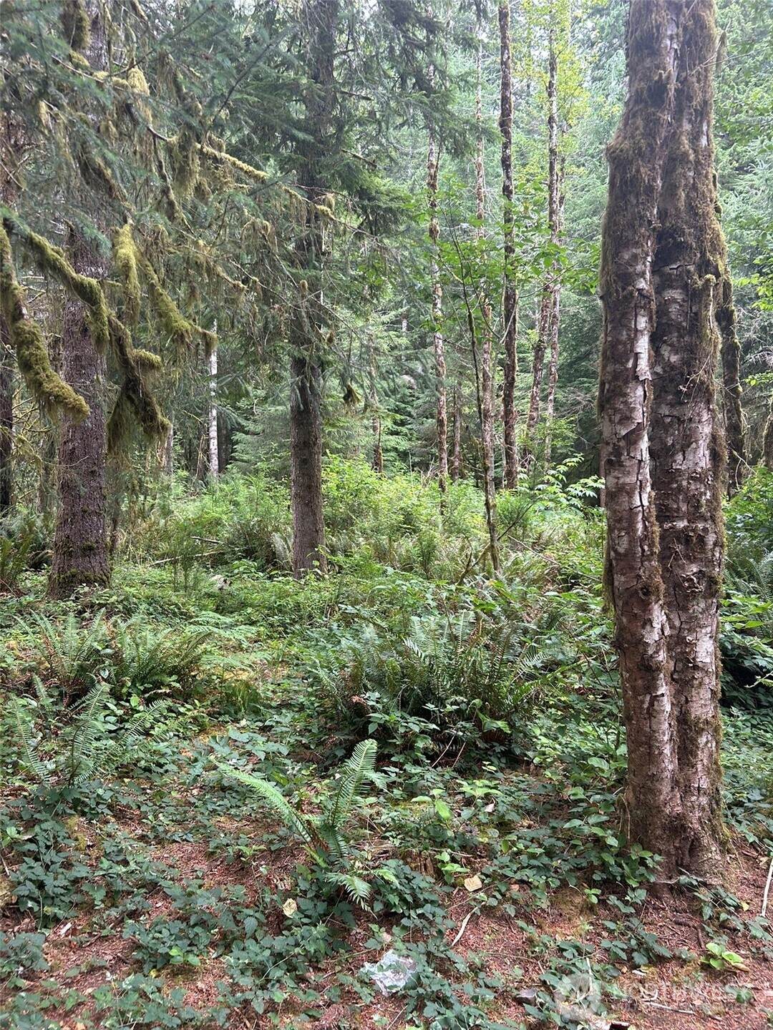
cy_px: 515
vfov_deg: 67.3
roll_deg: -2.2
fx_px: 774
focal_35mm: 26
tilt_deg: +2.0
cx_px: 386
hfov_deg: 53.1
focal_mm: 5.7
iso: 64
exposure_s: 1/121
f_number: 1.5
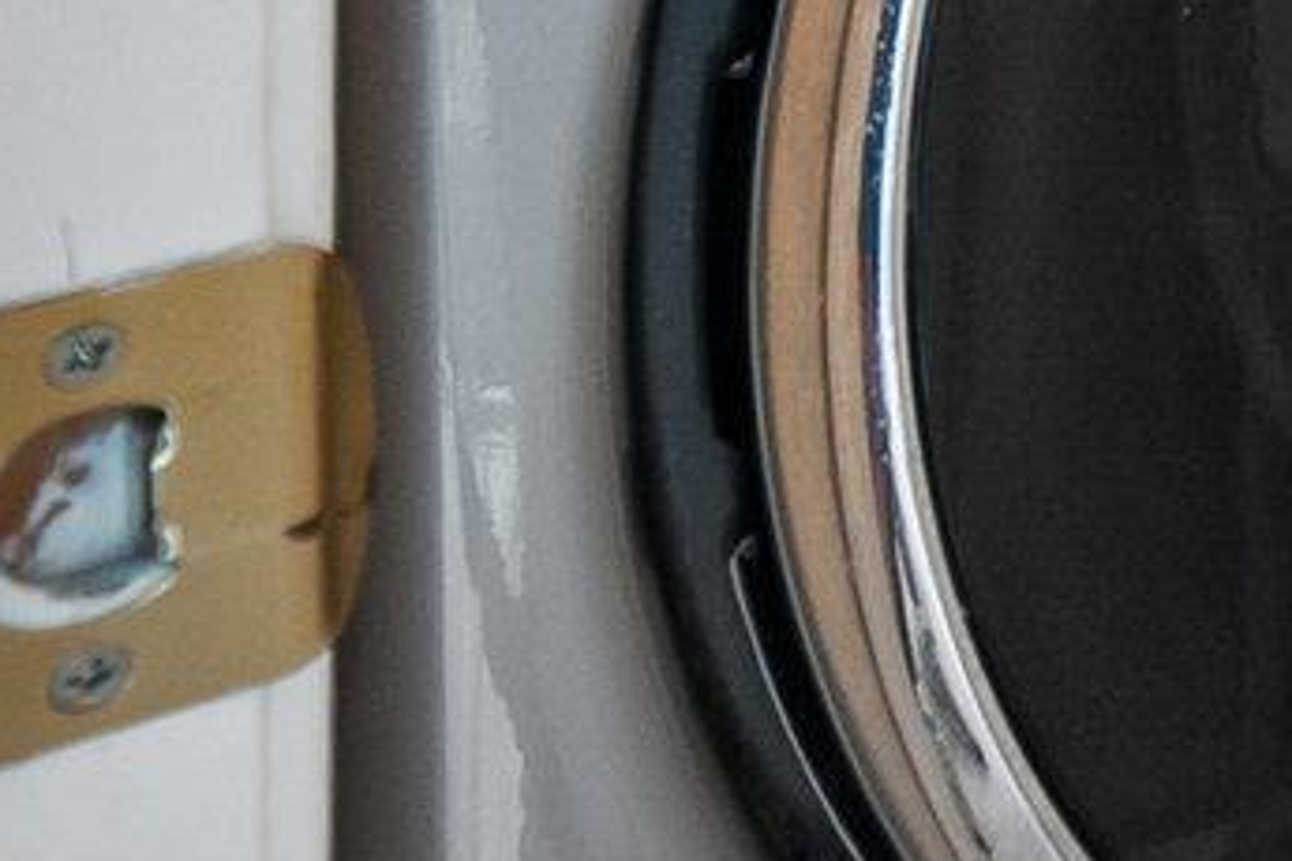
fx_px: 3194
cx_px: 3337
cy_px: -923
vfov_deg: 13.1
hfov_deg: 13.6
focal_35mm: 89
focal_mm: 10
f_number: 5.6
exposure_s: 1/15
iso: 400
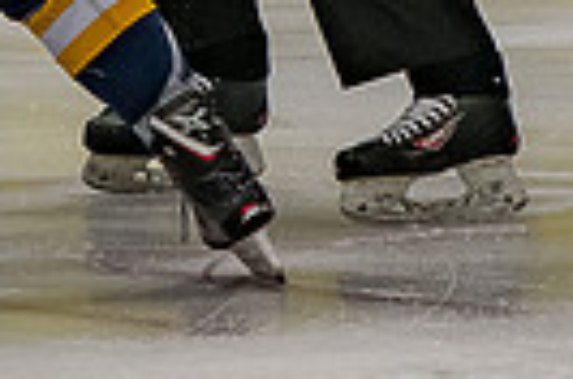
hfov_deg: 1.2
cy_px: -456
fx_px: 26295
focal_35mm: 1656
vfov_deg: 0.8
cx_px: 90
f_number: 3.2
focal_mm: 175
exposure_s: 1/800
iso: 640
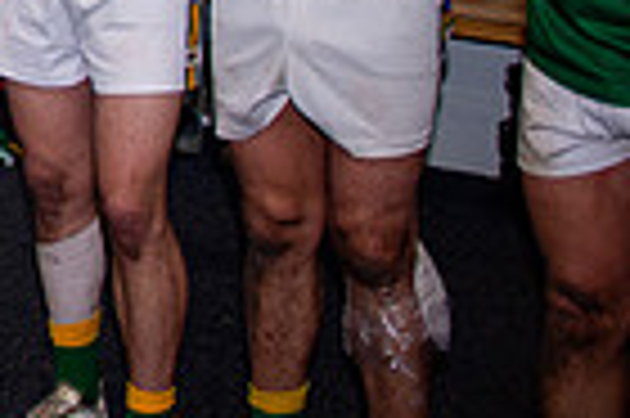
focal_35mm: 106
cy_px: -411
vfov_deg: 11.6
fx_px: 1853
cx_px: -588
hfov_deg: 15.7
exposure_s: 1/250
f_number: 2.8
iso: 400
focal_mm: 16
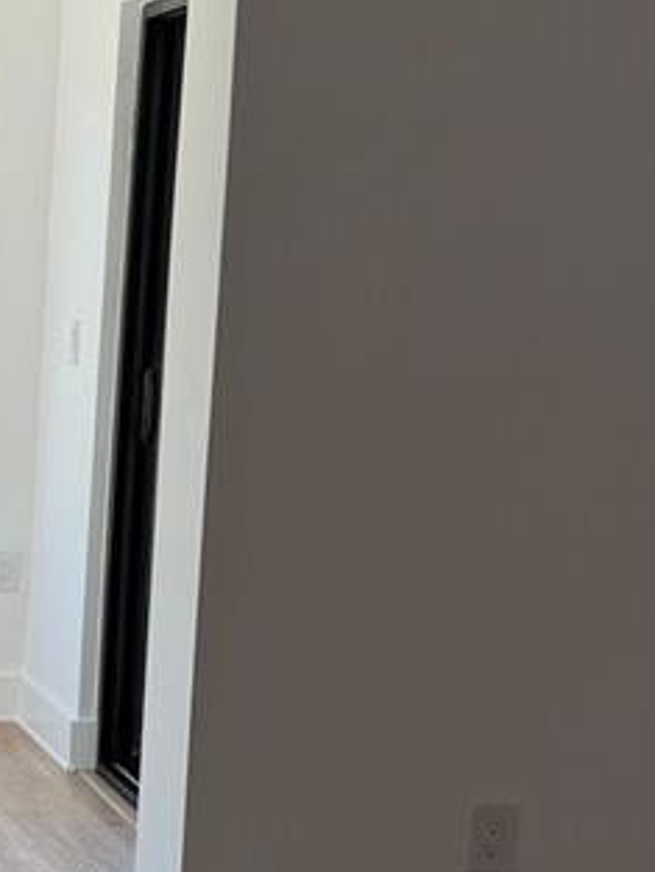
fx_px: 2320
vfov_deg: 21.1
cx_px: -343
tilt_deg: -10.7
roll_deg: -2.0
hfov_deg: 14.9
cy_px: 641
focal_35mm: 92
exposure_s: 1/563
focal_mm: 6.76
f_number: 1.78
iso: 80
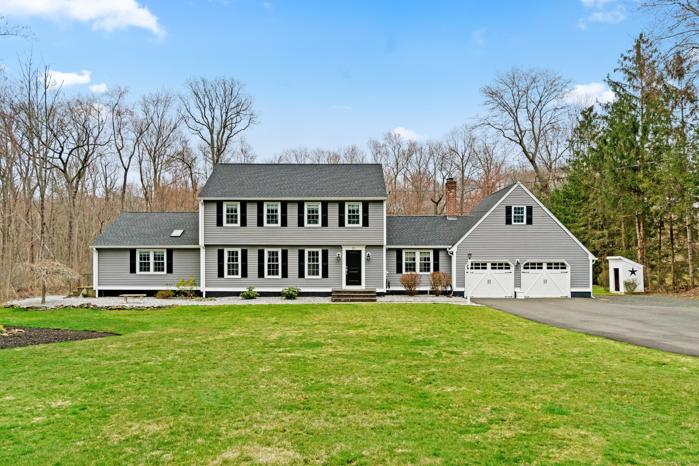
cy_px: 233
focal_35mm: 27
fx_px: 524
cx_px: 350
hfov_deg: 67.4
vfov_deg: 47.9
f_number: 7.1
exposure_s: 1/50
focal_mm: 18
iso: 800
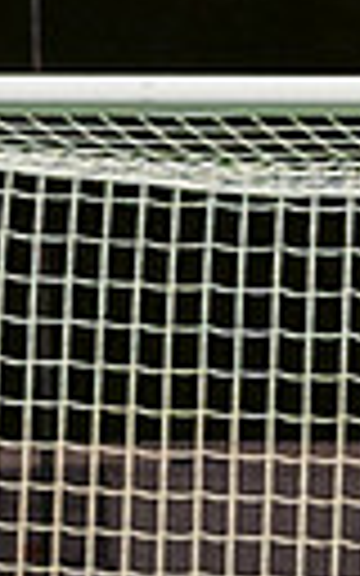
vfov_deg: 1.3
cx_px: -460
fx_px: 26074
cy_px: 425
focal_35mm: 1661
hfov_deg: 0.8
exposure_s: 1/100
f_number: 2.8
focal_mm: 90
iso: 1250
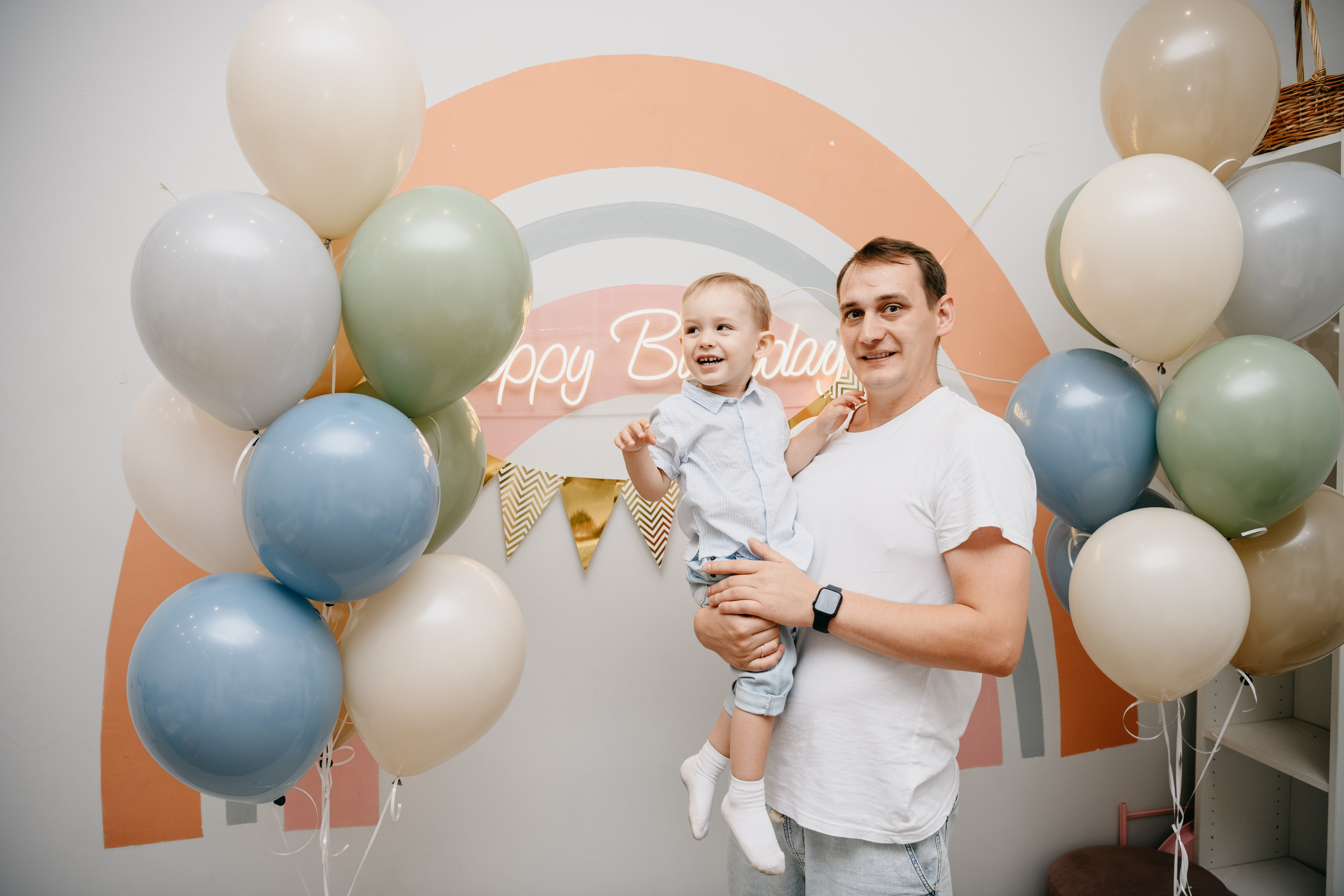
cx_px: 672
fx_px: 1045
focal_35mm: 28
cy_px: 448
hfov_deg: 65.5
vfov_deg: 46.4
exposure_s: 1/160
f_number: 3.5
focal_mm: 28
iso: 125
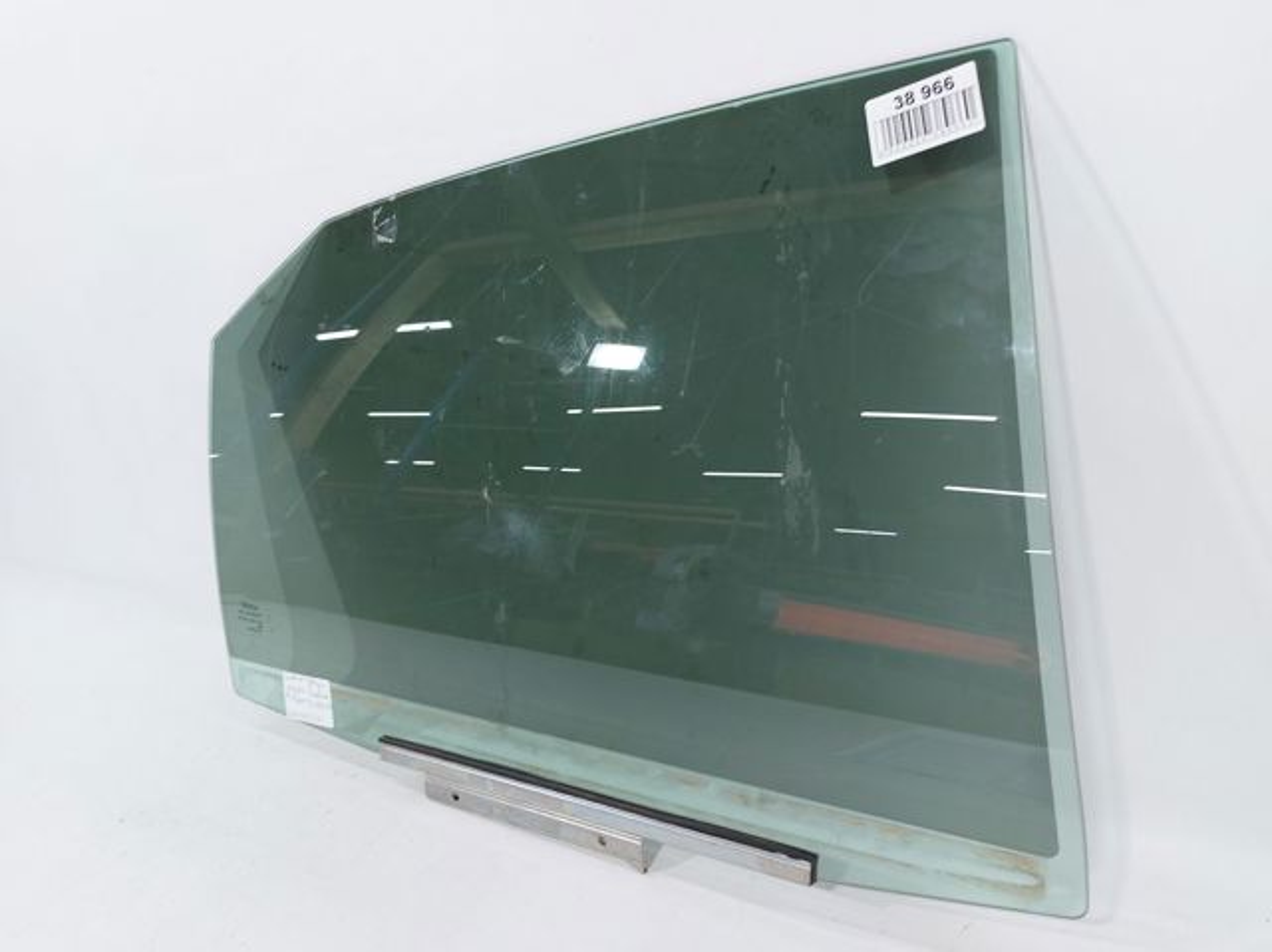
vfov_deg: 56.8
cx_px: 636
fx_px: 881
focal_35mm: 24
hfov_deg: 71.6
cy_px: 476
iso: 64
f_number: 1.8
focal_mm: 5.23
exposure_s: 1/50
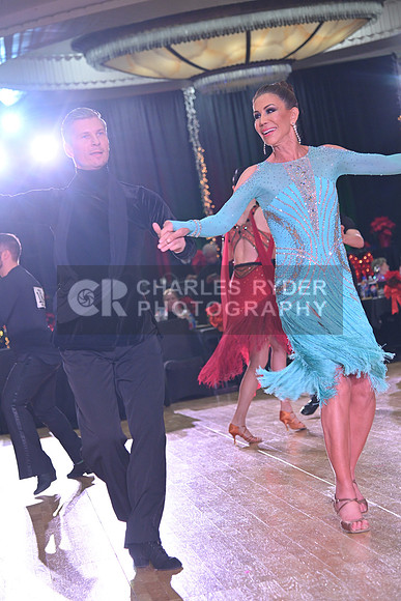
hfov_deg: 16.1
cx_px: 200
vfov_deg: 23.9
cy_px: 300
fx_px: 1419
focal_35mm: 85
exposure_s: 1/320
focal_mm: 85
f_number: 5
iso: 2000
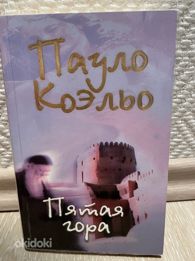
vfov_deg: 67.3
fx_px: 195
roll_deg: +3.9
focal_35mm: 26
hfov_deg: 53.1
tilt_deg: -28.5
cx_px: 98
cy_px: 130
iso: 250
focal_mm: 4.2
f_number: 1.6
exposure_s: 1/50
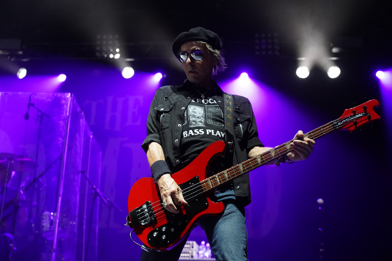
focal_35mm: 59
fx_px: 642
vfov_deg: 23.0
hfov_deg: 33.9
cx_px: 196
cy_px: 130
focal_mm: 59
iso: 6400
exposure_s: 1/160
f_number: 4
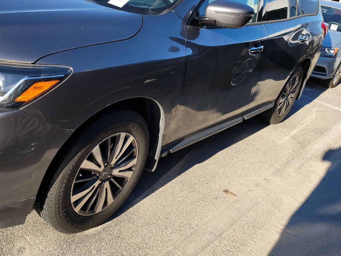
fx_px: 335
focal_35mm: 34
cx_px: 115
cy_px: 85
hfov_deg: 52.9
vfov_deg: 41.3
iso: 50
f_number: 1.8
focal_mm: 6.7
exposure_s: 1/390
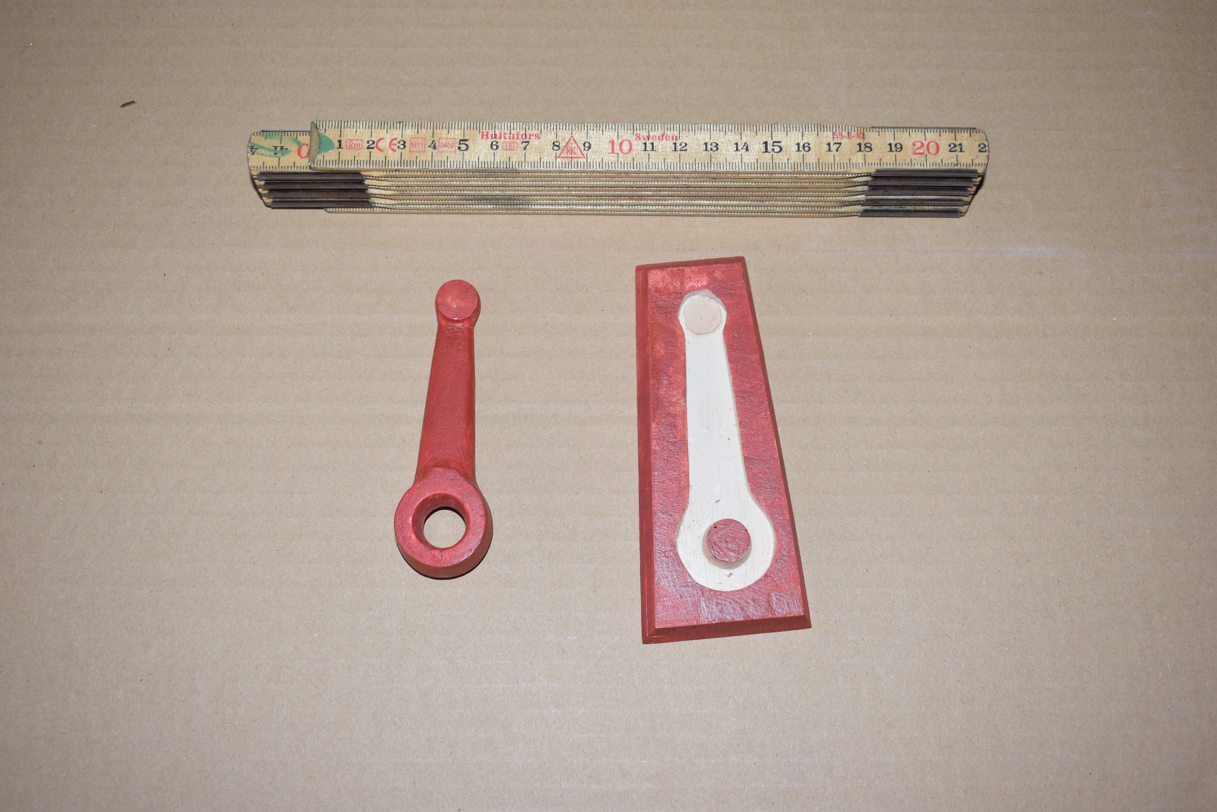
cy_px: 406
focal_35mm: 44
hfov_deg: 45.0
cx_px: 608
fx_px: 1471
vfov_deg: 30.9
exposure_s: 1/125
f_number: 5.6
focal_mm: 29
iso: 800
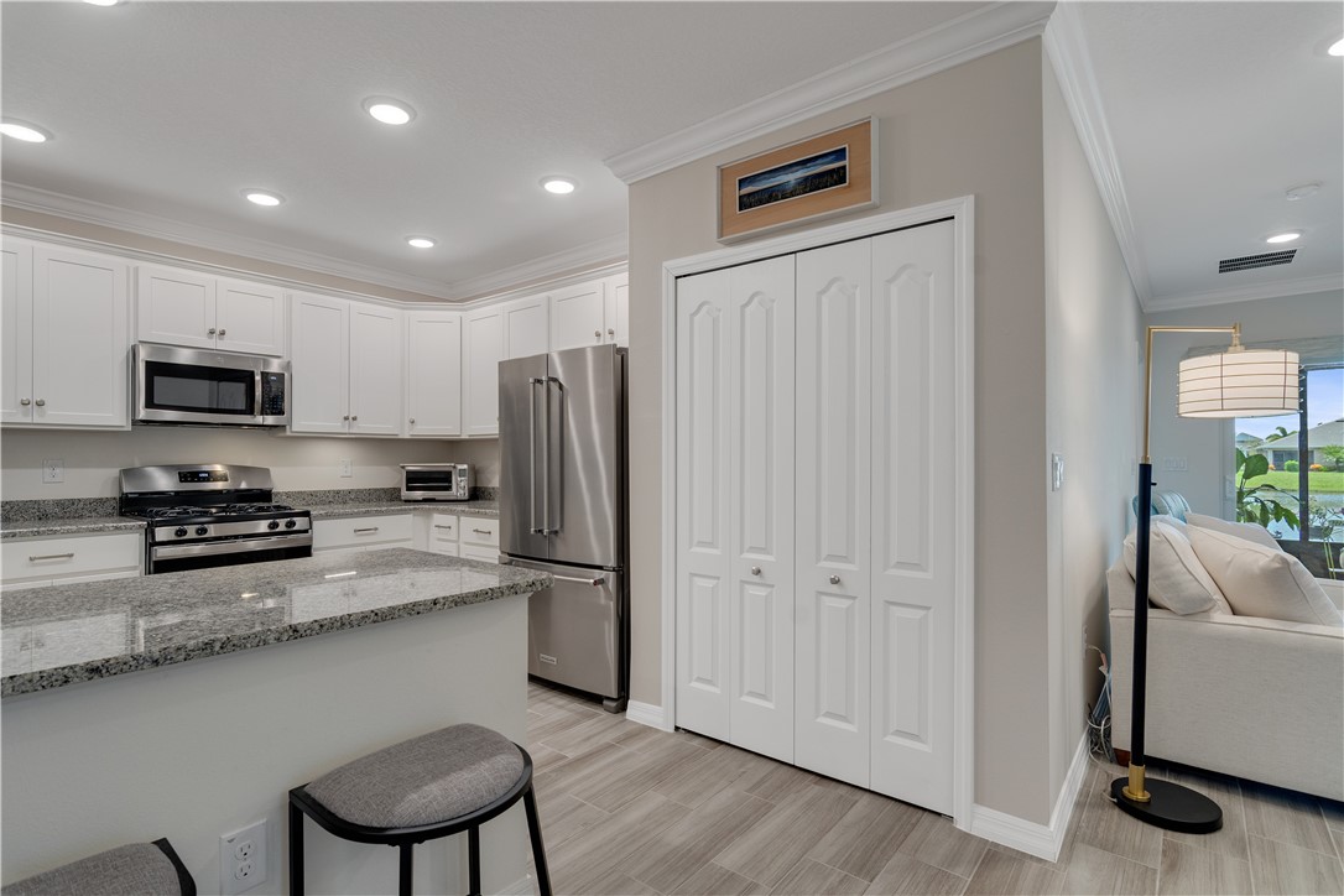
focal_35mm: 16
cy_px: 448
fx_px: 616
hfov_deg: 95.0
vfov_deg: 72.1
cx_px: 672
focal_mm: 11
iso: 320
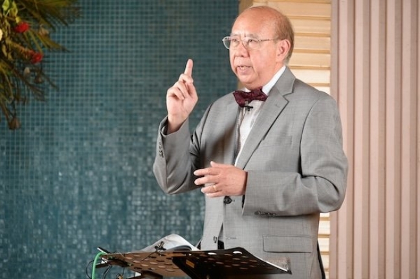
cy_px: 140
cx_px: 210
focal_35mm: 218
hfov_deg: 9.5
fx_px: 2536
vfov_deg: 6.3
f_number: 5.3
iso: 1000
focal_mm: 145
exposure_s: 1/60
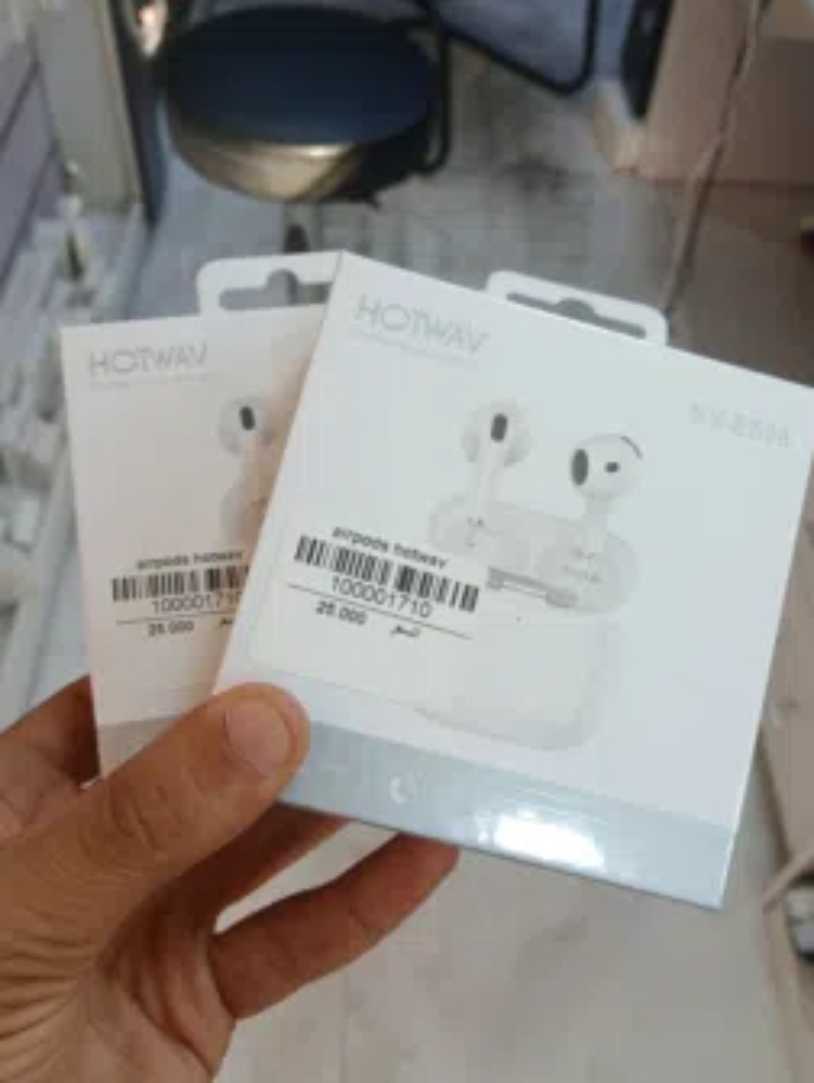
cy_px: 514
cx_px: 459
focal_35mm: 31
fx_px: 970
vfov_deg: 58.3
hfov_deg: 45.4
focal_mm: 3.98
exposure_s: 1/50
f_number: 1.8
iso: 25
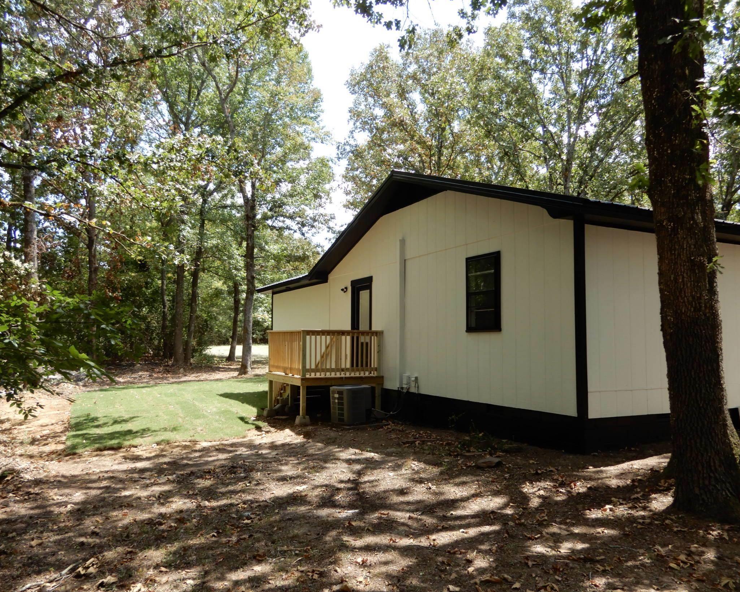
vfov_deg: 54.9
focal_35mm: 26
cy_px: 307
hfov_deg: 66.0
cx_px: 370
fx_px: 569
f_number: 3.4
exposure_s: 1/250
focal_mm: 4.3
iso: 80
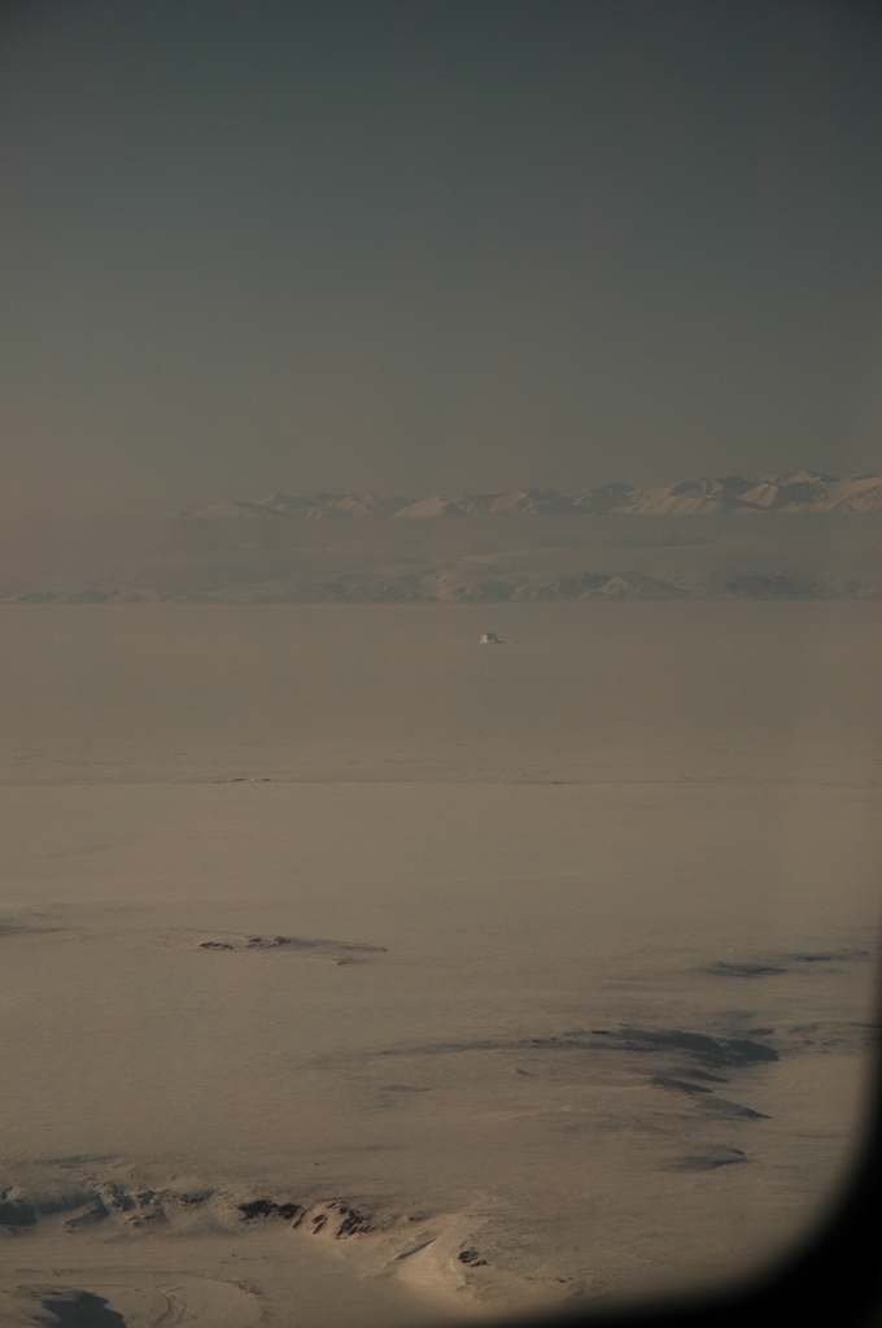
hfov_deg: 13.0
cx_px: 441
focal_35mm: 105
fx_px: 3866
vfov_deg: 19.5
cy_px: 664
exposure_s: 1/200
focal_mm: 70
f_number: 7.1
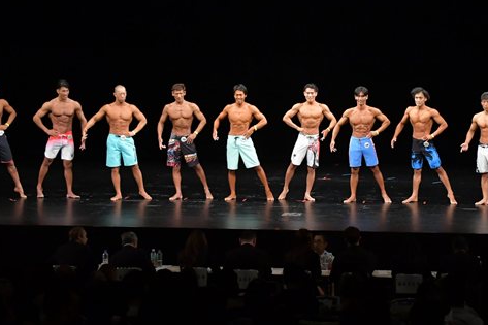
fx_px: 1599
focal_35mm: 118
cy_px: 141
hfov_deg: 17.3
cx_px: 311
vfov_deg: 11.6
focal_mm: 48
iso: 3200
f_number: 5.6
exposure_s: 1/400
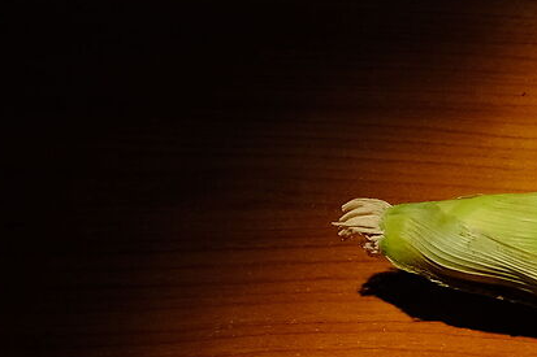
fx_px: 3638
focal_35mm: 244
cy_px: 293
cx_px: 1419
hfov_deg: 7.7
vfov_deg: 5.6
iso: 160
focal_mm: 27.7
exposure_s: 10
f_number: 7.1
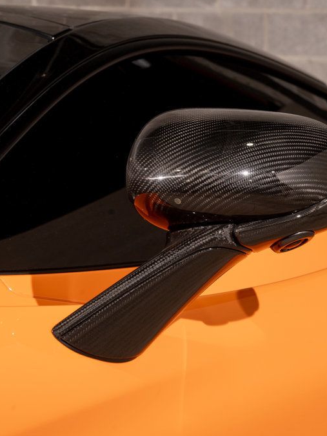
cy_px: 218
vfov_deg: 19.3
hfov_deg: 14.5
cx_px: 181
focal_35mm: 102
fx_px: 1285
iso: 320
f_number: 11
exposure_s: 1/50
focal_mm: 70
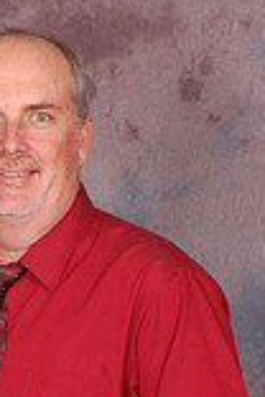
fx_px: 1910
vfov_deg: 11.6
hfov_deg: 7.8
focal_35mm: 173
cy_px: 476
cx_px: -106
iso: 200
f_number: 10
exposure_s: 1/125
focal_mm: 40
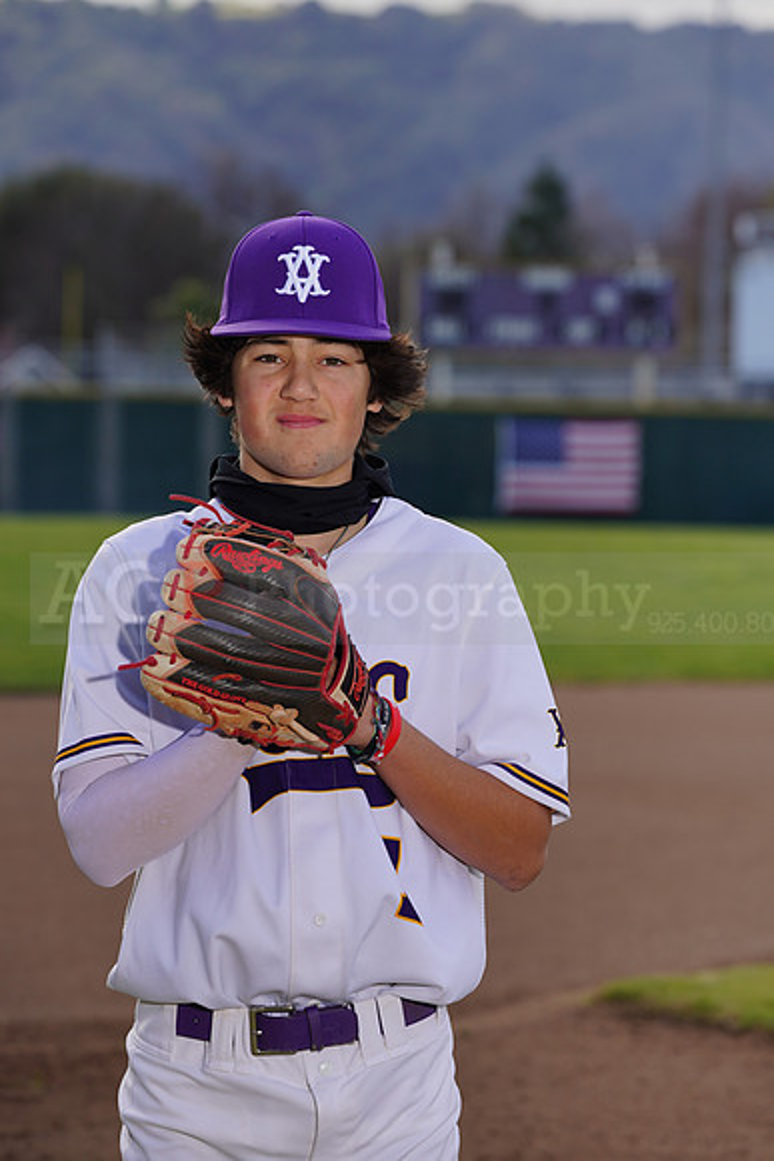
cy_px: 580
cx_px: 387
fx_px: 6446
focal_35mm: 200
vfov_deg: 10.3
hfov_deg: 6.9
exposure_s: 1/250
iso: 100
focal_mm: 200
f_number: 8
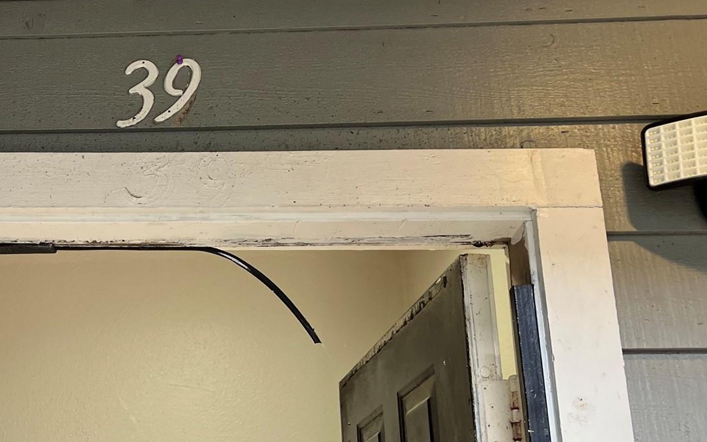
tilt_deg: +20.6
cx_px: 134
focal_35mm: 52
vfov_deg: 24.8
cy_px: 278
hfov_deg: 37.4
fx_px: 1002
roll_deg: +0.3
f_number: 1.6
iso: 125
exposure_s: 1/120
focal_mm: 5.1
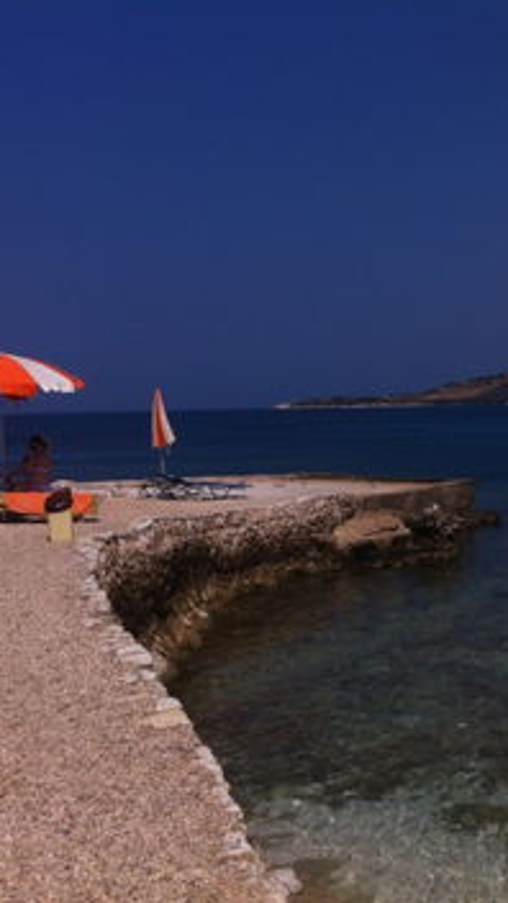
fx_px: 1245
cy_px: 455
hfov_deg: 22.9
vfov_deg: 39.9
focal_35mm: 52
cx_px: 372
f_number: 2.8
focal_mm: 3.85
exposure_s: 1/4218
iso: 80
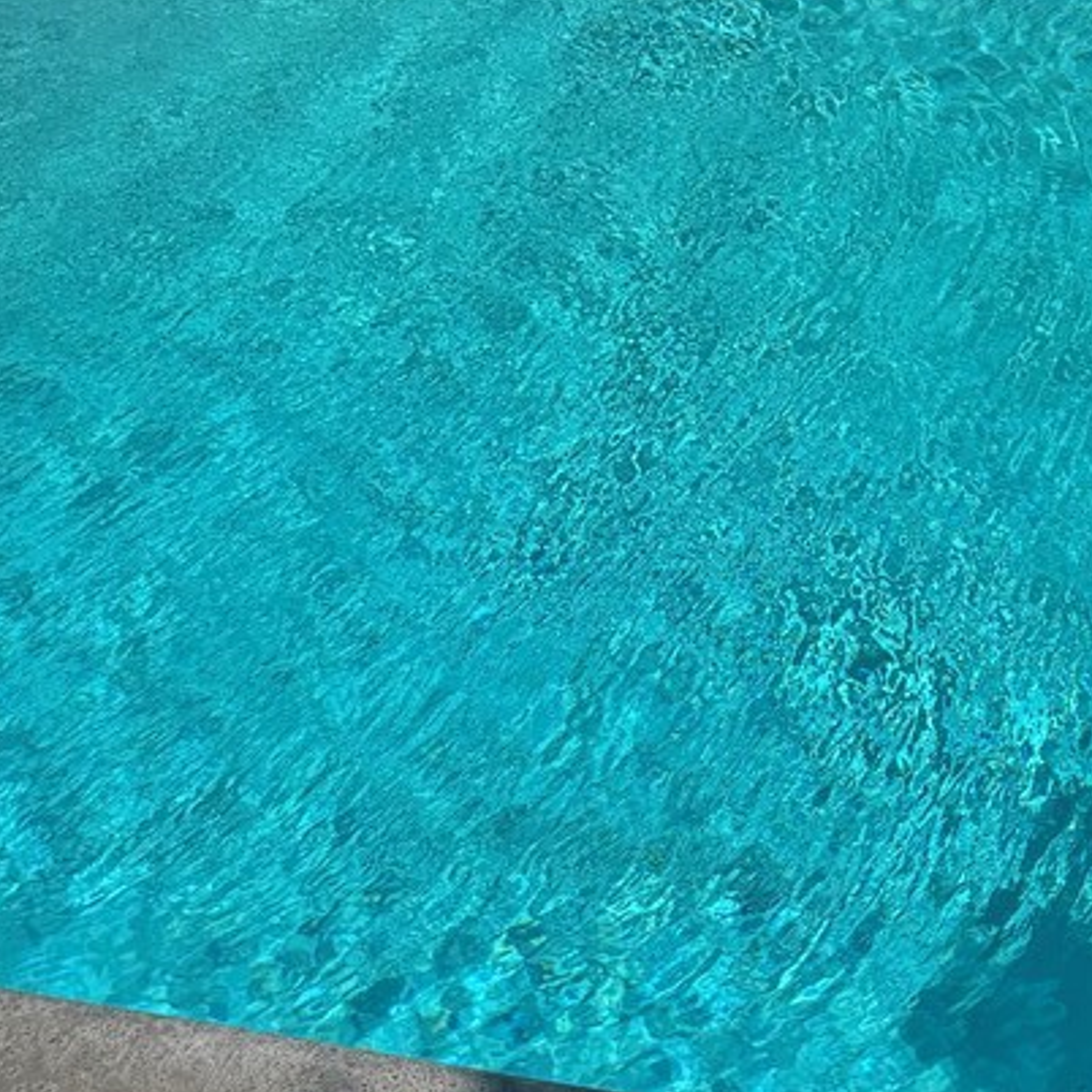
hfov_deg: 30.0
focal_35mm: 54
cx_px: 1021
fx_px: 1927
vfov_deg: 28.2
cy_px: -168
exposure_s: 1/10417
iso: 80
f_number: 1.78
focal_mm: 6.76
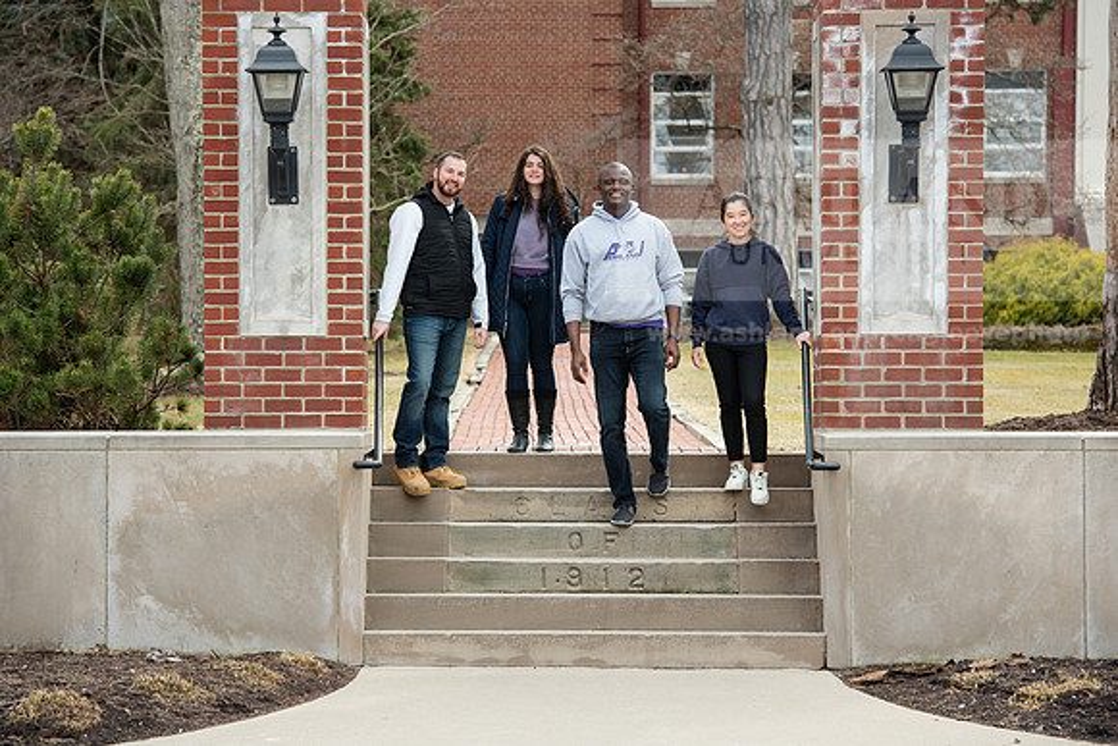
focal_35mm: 155
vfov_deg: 8.9
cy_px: 373
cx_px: 559
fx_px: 4815
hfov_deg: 13.2
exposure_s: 1/320
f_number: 8
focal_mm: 155
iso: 400
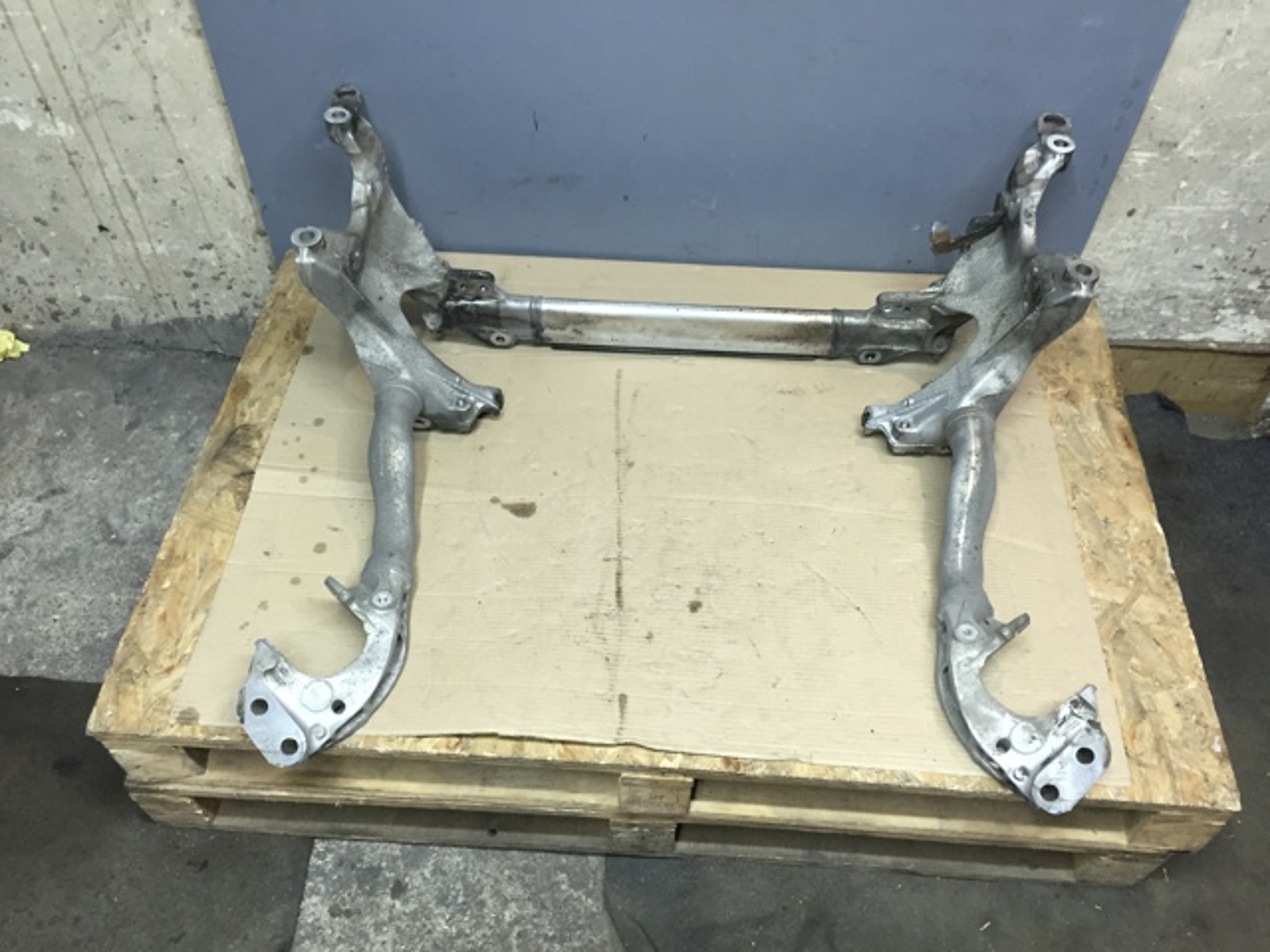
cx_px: 635
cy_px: 476
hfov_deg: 61.7
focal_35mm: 29
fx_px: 1064
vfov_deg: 48.2
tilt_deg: -50.8
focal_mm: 4.15
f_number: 2.2
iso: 64
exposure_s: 1/33
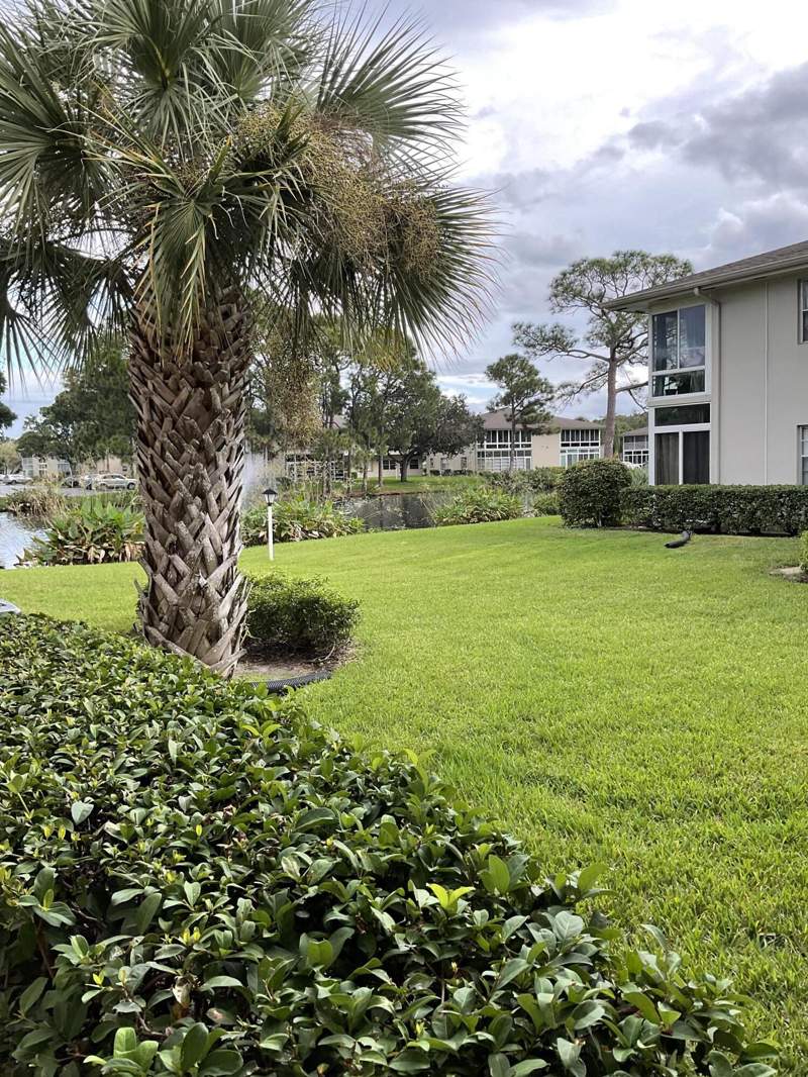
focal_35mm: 29
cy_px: 538
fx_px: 902
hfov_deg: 48.2
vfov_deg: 61.6
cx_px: 404
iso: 25
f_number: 1.8
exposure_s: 1/122
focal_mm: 3
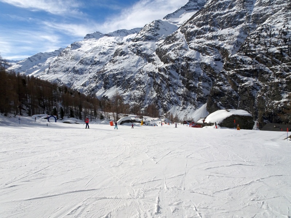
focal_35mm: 24
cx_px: 146
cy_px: 109
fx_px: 202
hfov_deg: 71.6
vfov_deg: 56.8
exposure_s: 1/2000
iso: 80
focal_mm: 4.1
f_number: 4.5
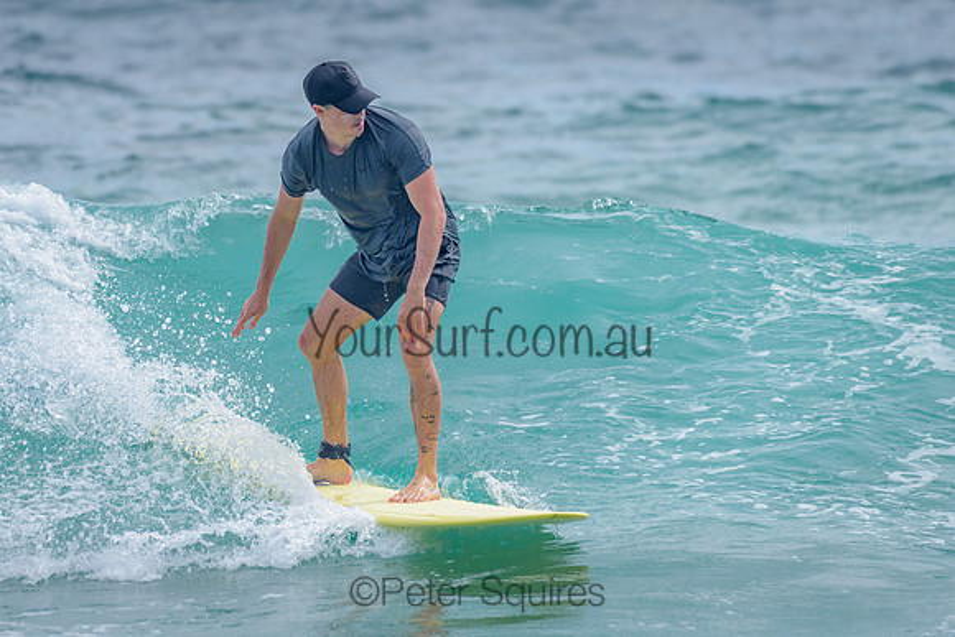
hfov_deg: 3.4
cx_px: 370
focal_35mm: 613
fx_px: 16254
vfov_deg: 2.2
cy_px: 247
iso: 200
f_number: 5.6
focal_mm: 500
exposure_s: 1/2000
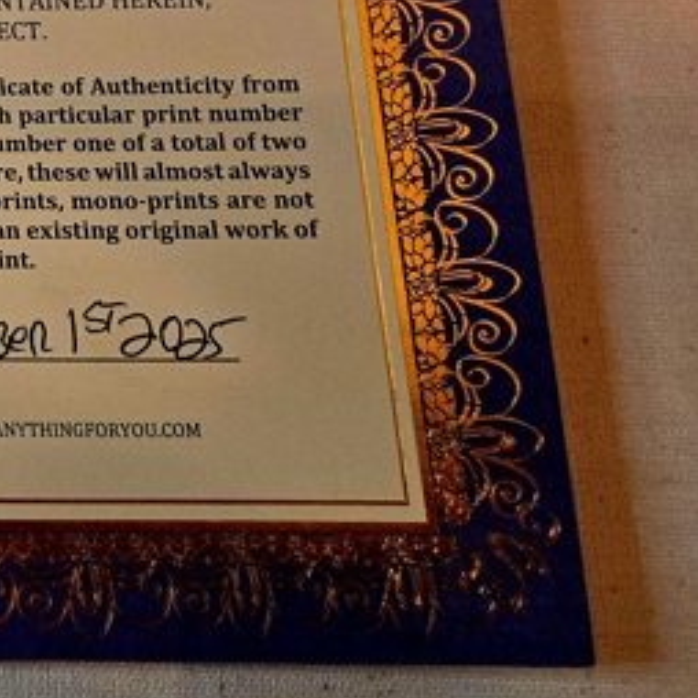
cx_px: -536
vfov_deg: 22.9
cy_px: -21
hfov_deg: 18.8
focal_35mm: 72
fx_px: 1643
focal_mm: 5.4
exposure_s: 1/120
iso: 320
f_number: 1.8
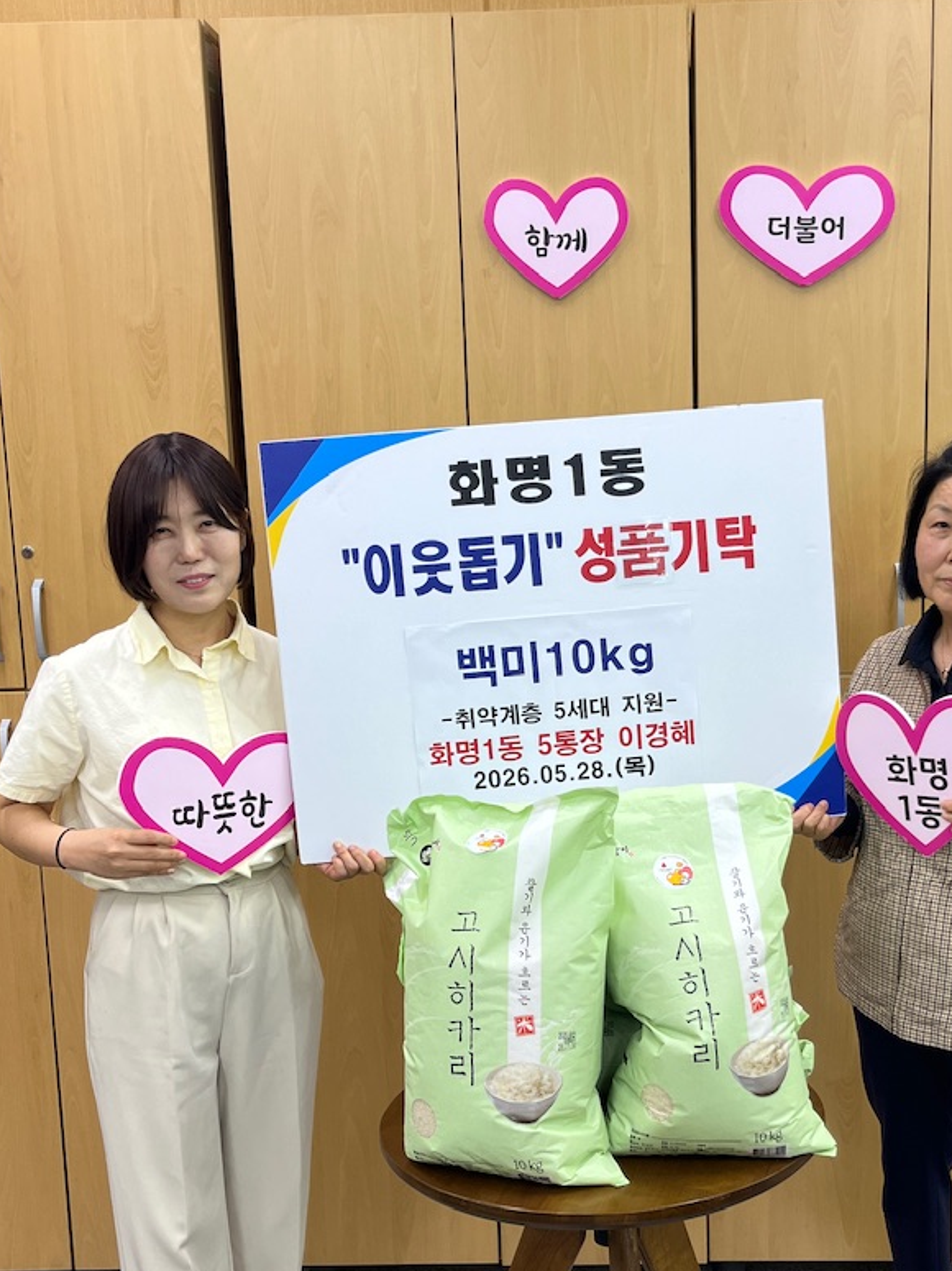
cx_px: 589
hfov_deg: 33.4
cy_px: 731
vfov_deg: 43.7
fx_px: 1578
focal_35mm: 43
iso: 64
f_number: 1.6
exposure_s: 1/60
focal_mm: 5.1
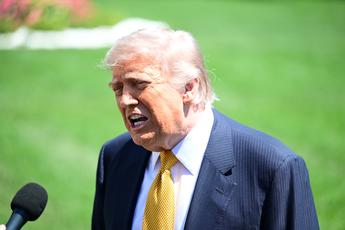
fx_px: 1399
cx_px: 172
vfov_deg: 9.4
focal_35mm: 146
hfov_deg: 14.1
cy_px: 115
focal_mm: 145
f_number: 2.8
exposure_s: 1/400
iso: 64
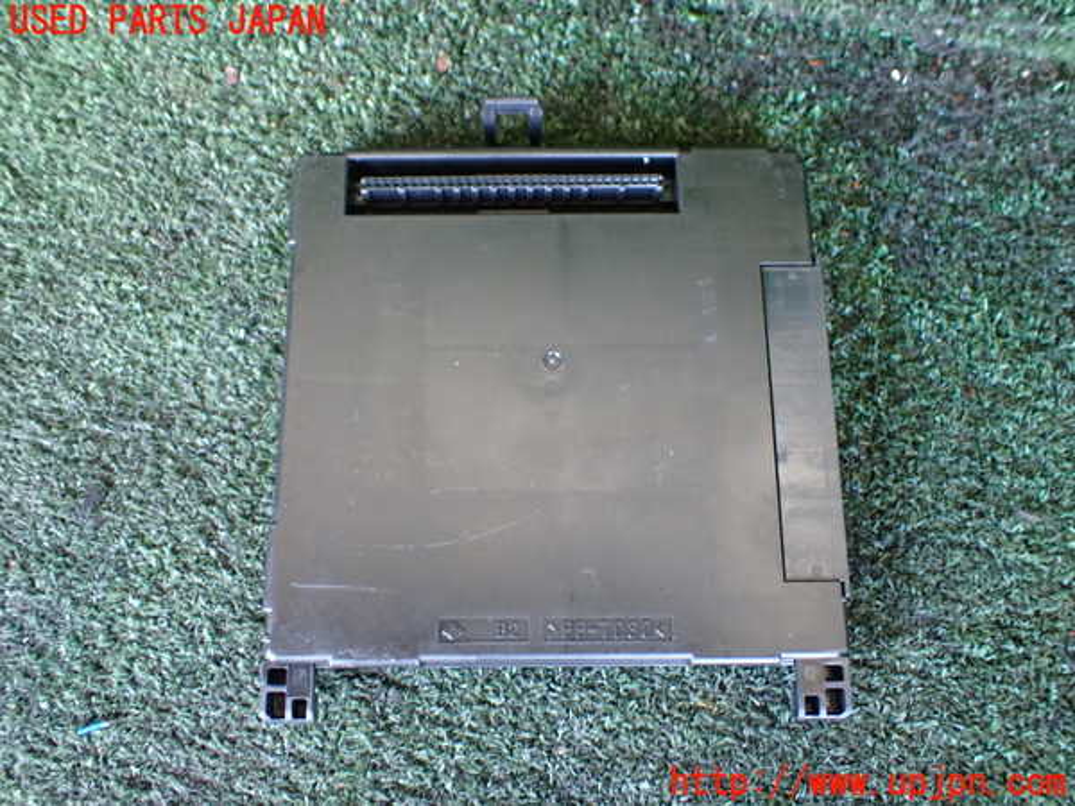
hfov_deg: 60.0
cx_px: 538
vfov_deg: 46.8
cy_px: 403
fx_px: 932
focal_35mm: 30
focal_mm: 5.4
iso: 800
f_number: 2.3
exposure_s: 1/40
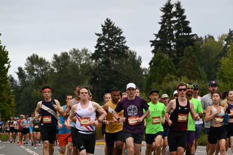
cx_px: 134
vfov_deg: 8.0
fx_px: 1107
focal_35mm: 171
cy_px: 94
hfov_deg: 12.0
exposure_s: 1/250
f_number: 6.3
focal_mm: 140
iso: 500
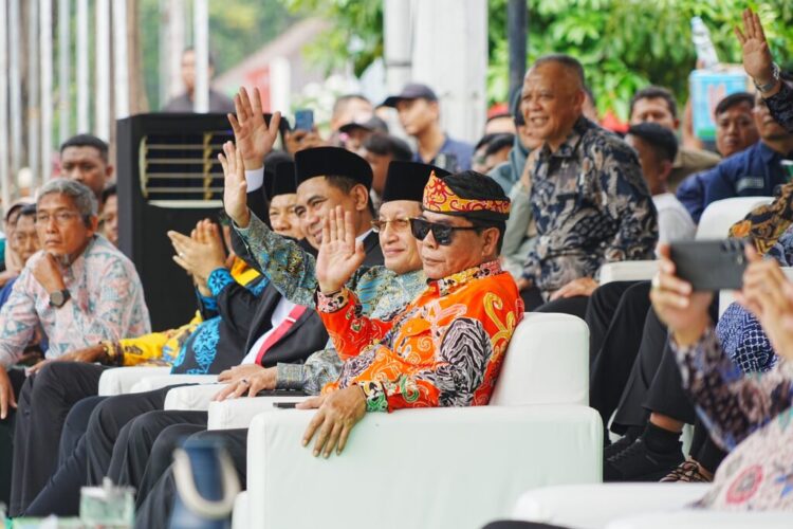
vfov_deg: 5.7
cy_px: 264
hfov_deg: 8.6
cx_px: 396
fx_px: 5286
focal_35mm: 240
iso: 200
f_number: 6.3
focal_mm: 240
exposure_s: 1/125
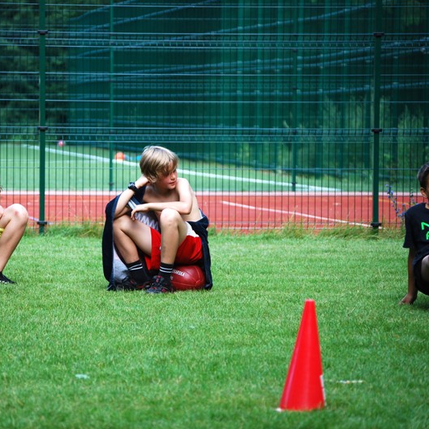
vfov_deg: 7.6
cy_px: 214
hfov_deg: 7.6
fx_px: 3225
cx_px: 182
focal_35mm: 230
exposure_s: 1/200
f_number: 5
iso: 200
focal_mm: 120
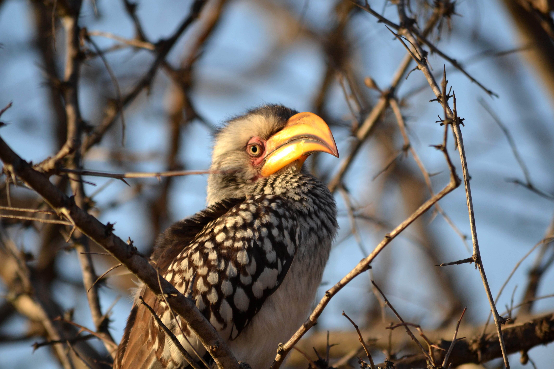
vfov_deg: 3.1
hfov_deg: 4.6
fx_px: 6924
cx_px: 277
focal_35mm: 450
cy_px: 184
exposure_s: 1/500
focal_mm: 300
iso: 250
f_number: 5.6
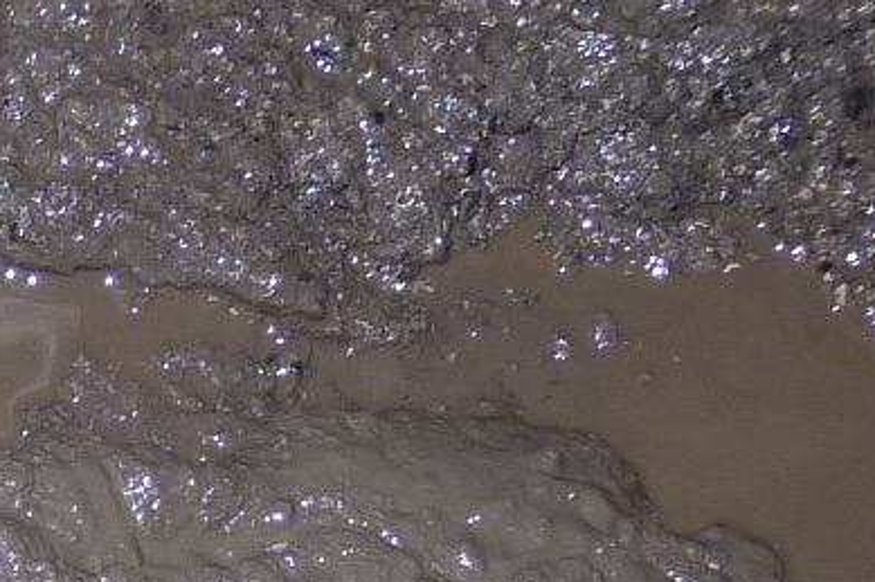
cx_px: -542
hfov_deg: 12.9
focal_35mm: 148
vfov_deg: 8.9
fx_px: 3596
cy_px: 1061
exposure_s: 1/8
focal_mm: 4.8
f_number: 2.8
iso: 125
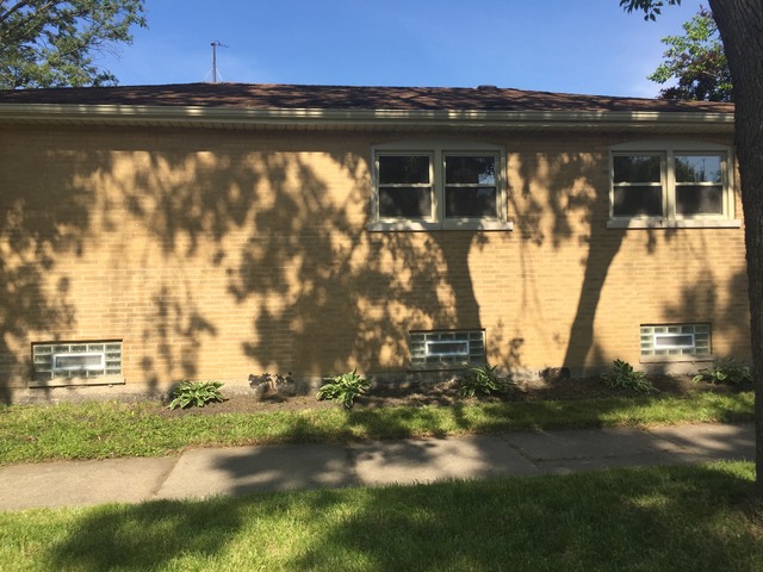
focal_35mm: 29
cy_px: 286
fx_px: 639
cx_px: 382
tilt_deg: +3.6
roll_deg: +1.4
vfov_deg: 48.2
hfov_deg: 61.7
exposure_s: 1/1319
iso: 32
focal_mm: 4.15
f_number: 2.2
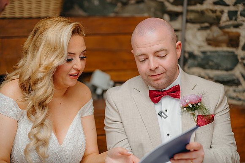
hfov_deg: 23.9
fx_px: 579
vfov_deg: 16.1
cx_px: 122
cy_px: 82
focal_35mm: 85
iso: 100
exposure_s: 1/125
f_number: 2
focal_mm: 85
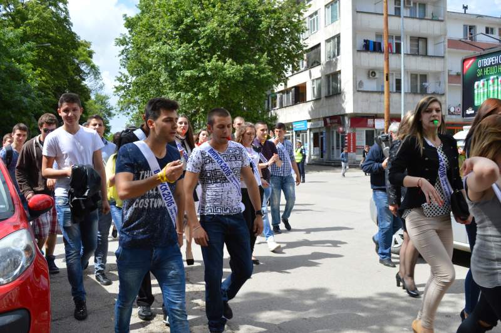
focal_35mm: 34
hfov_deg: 55.1
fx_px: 480
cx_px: 250
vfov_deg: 38.3
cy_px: 166
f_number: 8
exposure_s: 1/250
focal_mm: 23
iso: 100
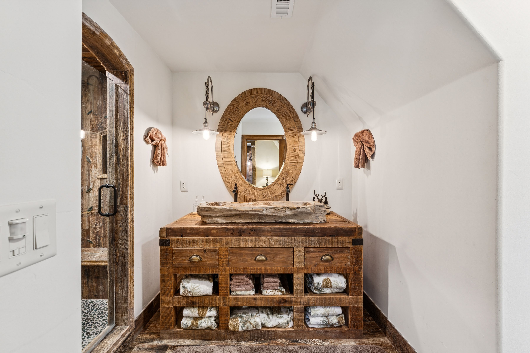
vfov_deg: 71.7
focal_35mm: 17
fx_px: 244
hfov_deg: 94.6
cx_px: 265
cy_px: 176
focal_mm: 16.6
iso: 100
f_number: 13
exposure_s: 4
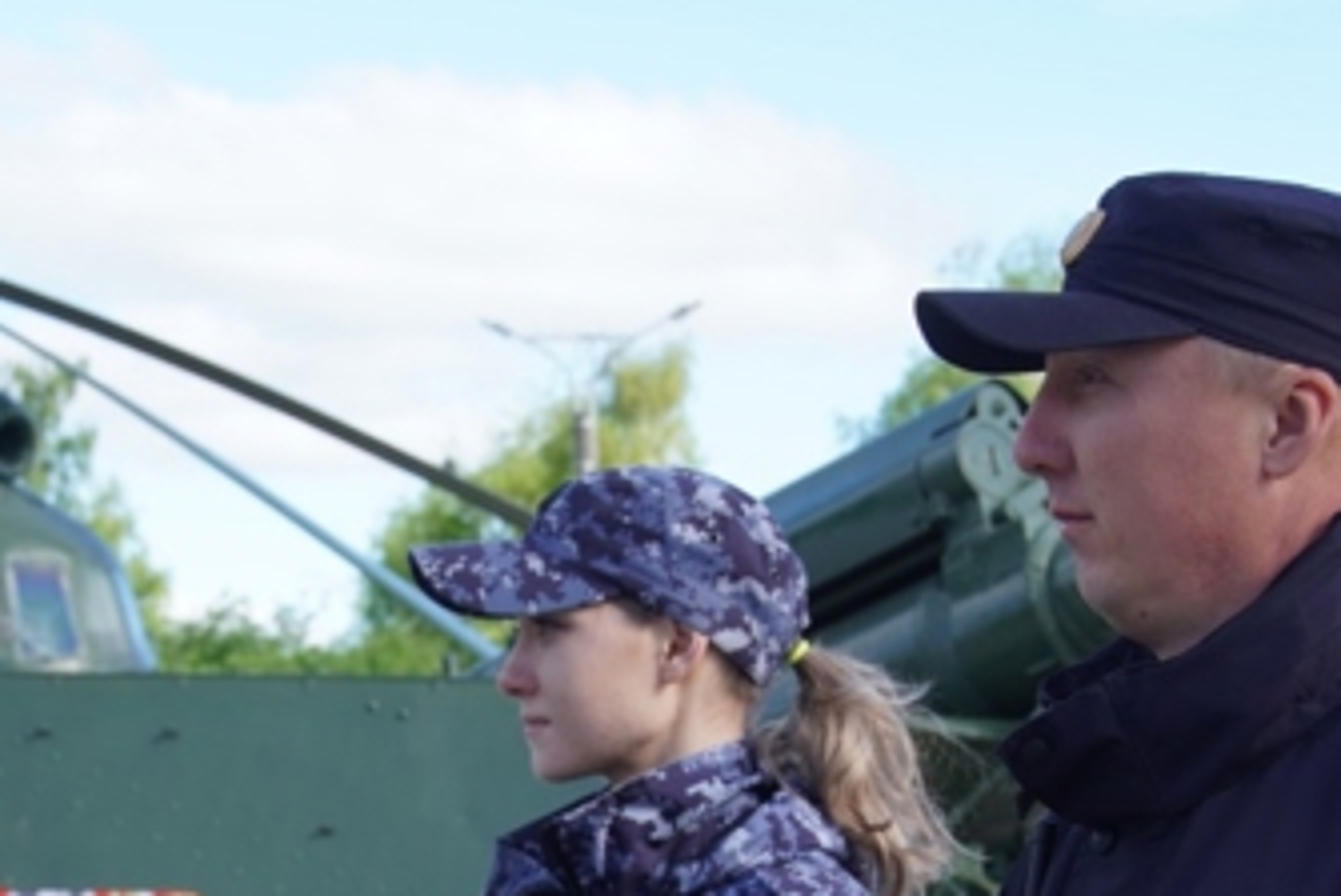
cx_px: 618
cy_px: 840
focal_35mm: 114
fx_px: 4250
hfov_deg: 17.9
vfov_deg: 11.9
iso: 100
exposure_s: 1/125
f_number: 6.3
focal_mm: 34
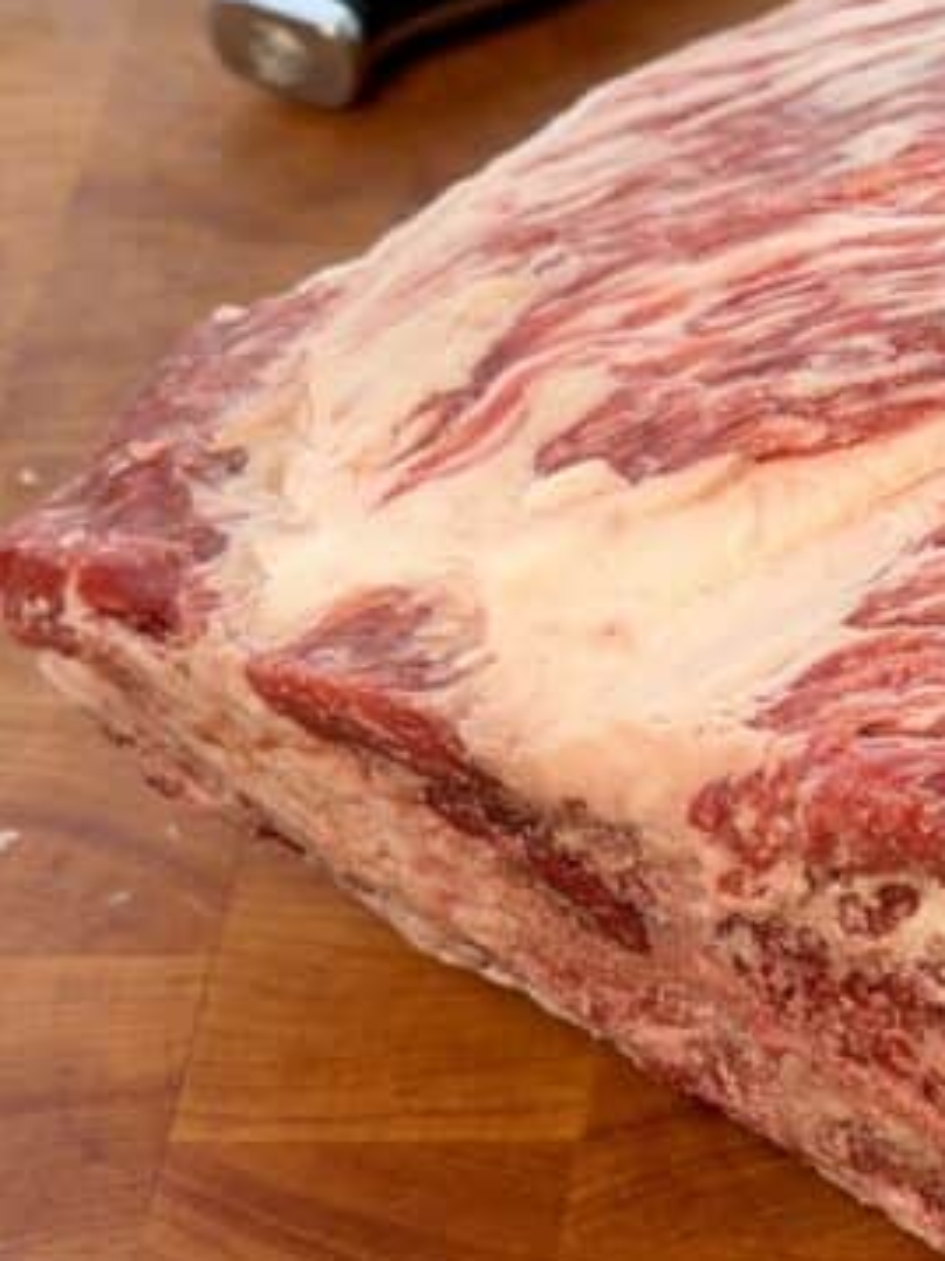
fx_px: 4990
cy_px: 439
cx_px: 1345
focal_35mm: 137
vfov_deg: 14.4
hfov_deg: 10.5
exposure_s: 1/206
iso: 50
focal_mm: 6.76
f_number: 1.78
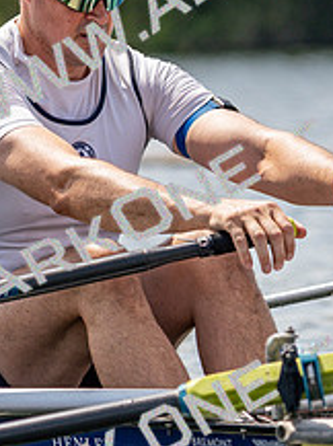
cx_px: 199
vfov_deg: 3.1
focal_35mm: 631
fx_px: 8117
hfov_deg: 2.4
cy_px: 139
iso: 200
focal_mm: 245
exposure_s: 1/1600
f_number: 5.6
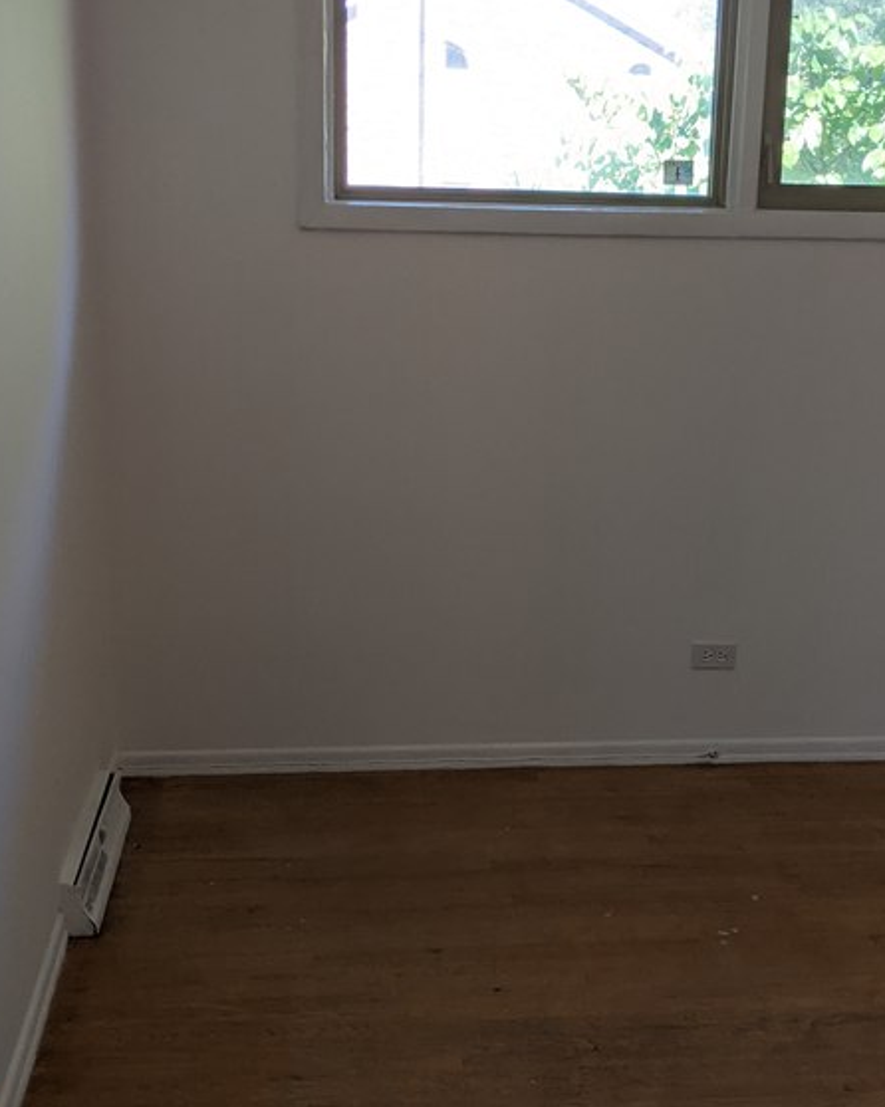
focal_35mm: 51
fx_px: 1671
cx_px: 554
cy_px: 528
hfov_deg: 29.6
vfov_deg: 36.7
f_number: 1.8
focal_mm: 4.44
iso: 61
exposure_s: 1/221
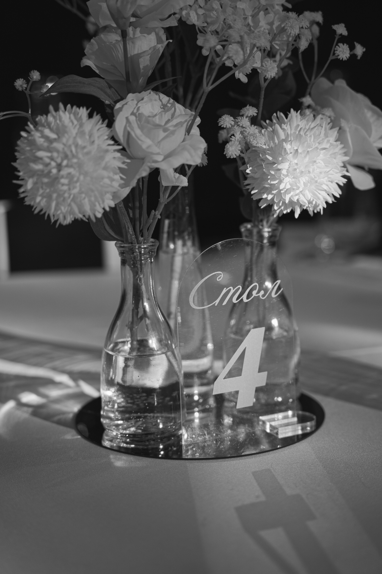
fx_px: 1114
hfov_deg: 19.5
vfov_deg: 28.8
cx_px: 191
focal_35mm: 70
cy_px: 287
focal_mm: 70
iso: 400
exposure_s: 1/200
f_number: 2.8
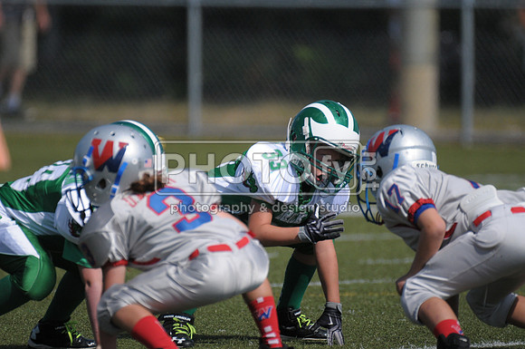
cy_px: 174
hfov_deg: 3.4
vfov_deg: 2.3
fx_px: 8738
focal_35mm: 600
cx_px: 262
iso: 640
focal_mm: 400
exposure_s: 1/8000
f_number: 4
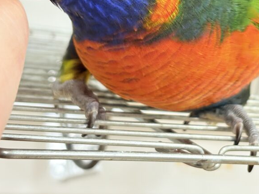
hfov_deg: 18.1
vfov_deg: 13.5
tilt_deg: -5.1
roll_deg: -11.0
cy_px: 0
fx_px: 808
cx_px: 202
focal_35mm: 108
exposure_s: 1/33
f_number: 1.6
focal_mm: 5.96
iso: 100
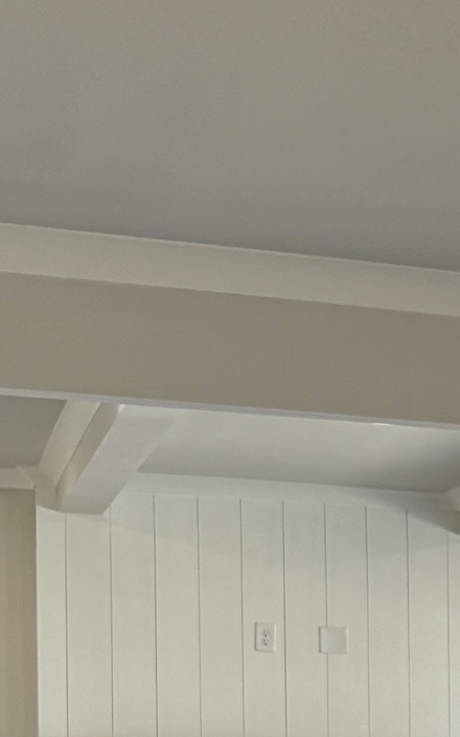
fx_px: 2226
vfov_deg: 18.0
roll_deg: -0.3
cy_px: 848
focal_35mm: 111
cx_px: 1095
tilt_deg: -2.0
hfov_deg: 10.3
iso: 125
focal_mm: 6.76
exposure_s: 1/230
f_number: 1.78
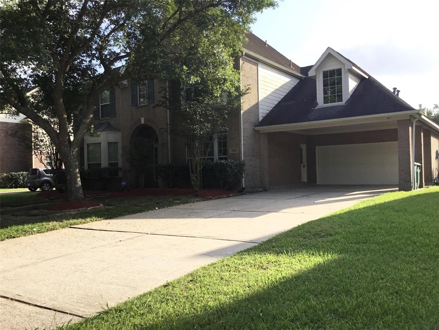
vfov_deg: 45.4
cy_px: 165
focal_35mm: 31
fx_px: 393
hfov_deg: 58.4
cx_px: 220
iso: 25
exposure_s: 1/617
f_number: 2.4
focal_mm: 3.3
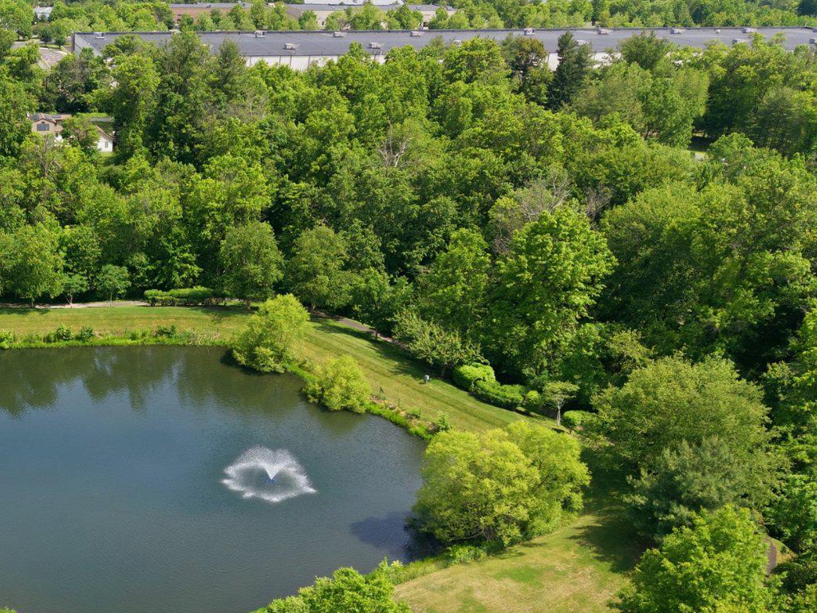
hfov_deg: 37.1
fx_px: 1133
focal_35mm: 48
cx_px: 82
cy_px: 488
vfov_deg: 29.6
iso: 180
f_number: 1.8
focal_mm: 8.7
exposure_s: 1/3200
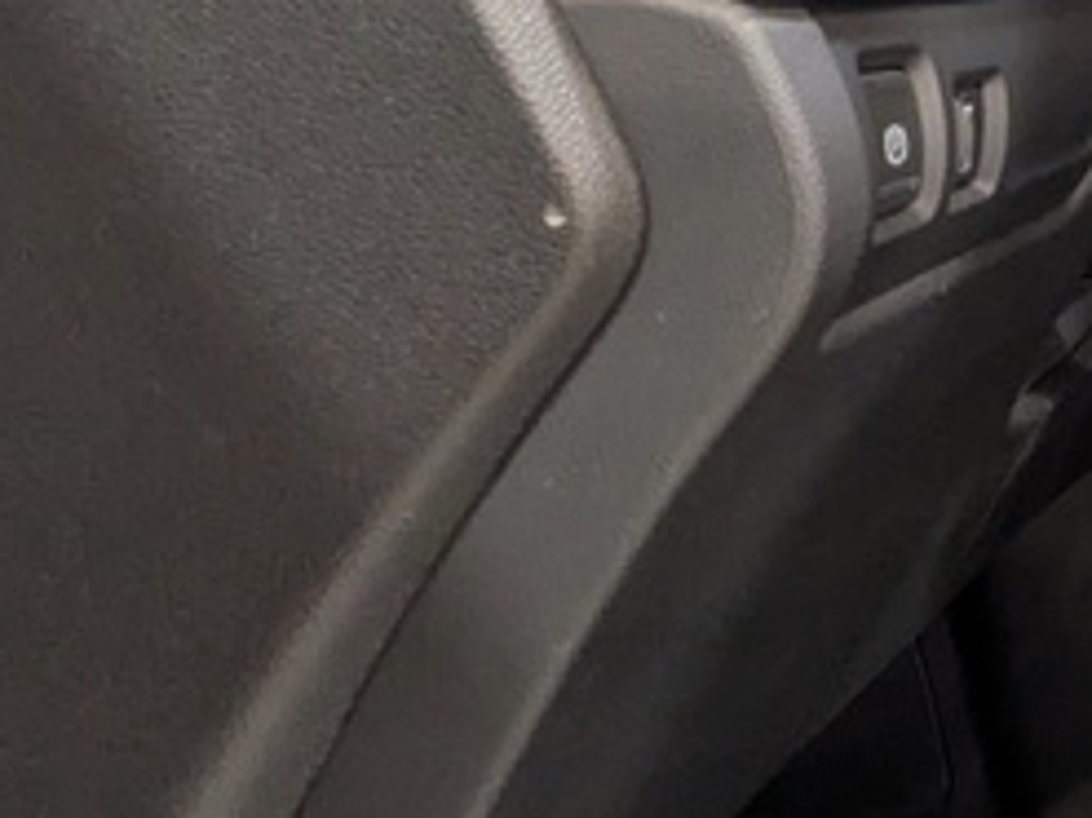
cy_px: 93
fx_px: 1829
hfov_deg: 21.2
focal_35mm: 58
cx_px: 1994
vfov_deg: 24.5
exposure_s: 1/24
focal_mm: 1.83
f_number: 2.2
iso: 70
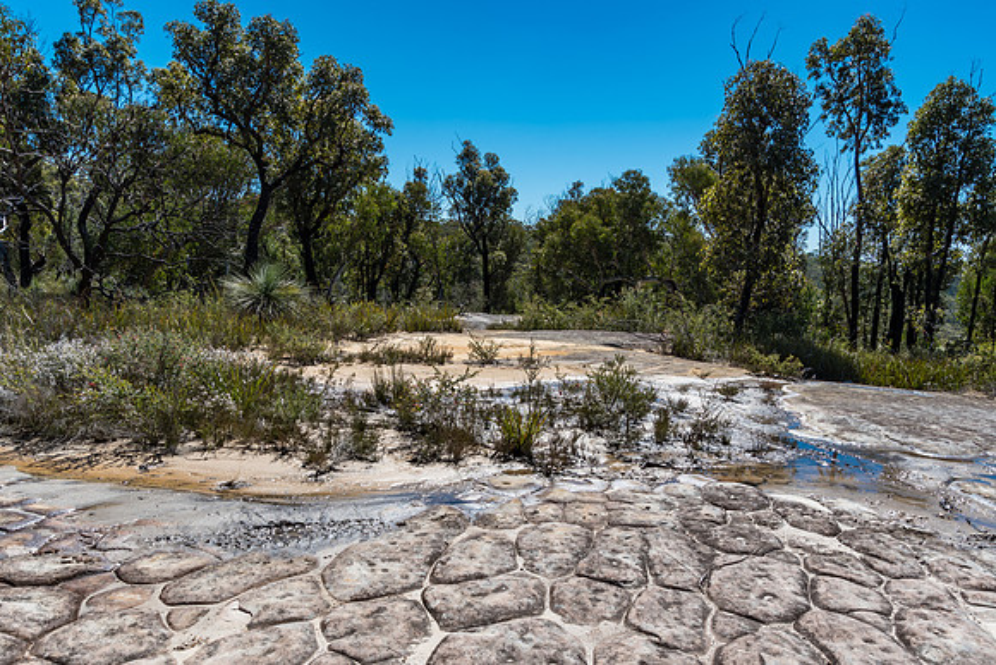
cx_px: 498
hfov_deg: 66.8
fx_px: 755
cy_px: 332
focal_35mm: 27
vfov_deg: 47.5
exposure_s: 1/250
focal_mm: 18
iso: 80
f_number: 8
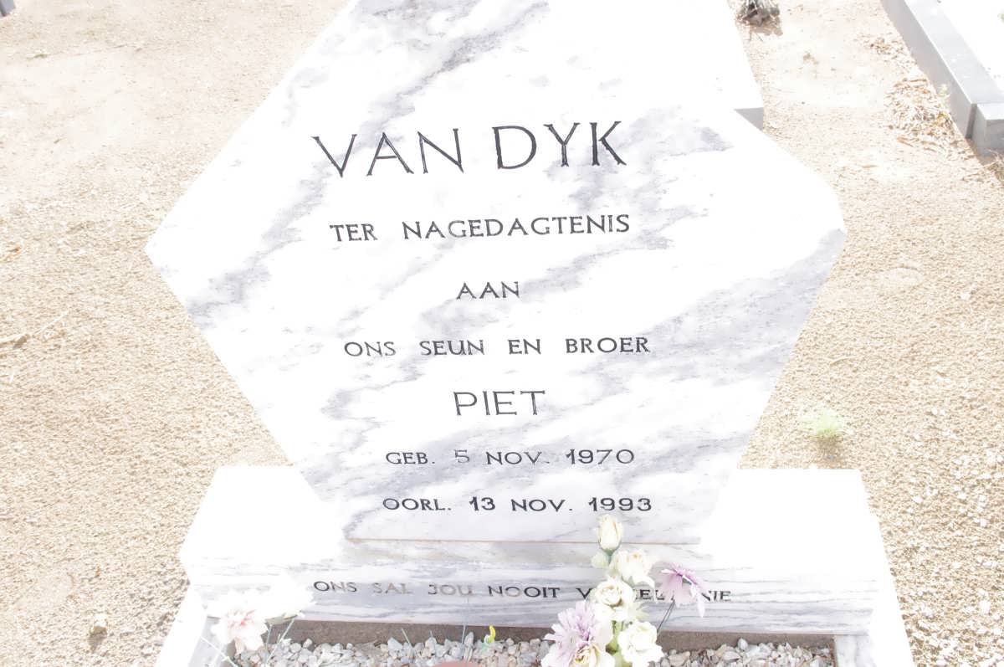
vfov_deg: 36.8
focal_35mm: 36
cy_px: 334
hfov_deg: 53.2
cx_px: 502
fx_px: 1003
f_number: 11
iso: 800
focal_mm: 24.38
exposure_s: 1/125
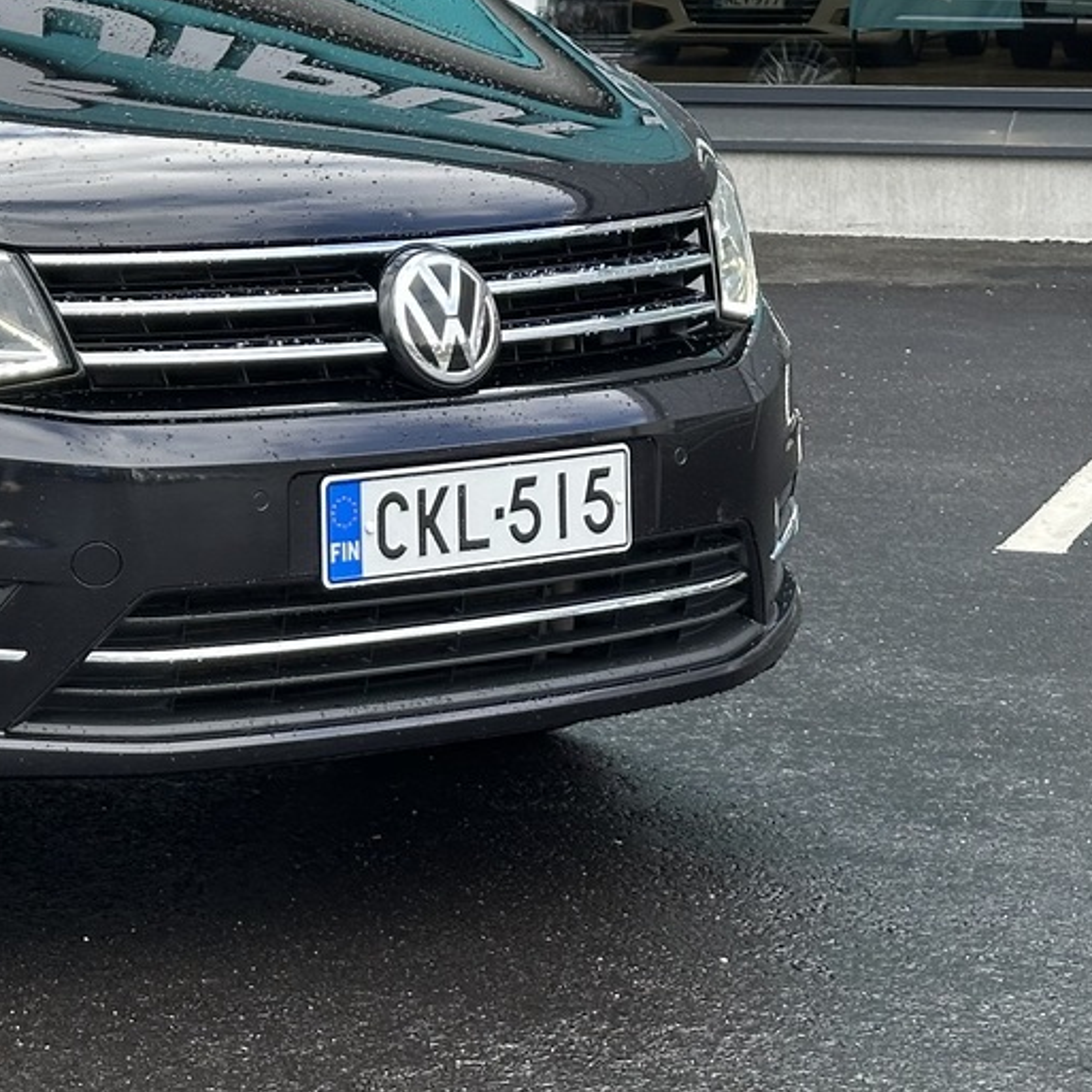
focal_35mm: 119
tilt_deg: -2.1
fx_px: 4247
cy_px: 100
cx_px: -313
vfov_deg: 14.5
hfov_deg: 14.1
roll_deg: +0.2
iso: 64
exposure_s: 1/631
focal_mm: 6.86
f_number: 1.78
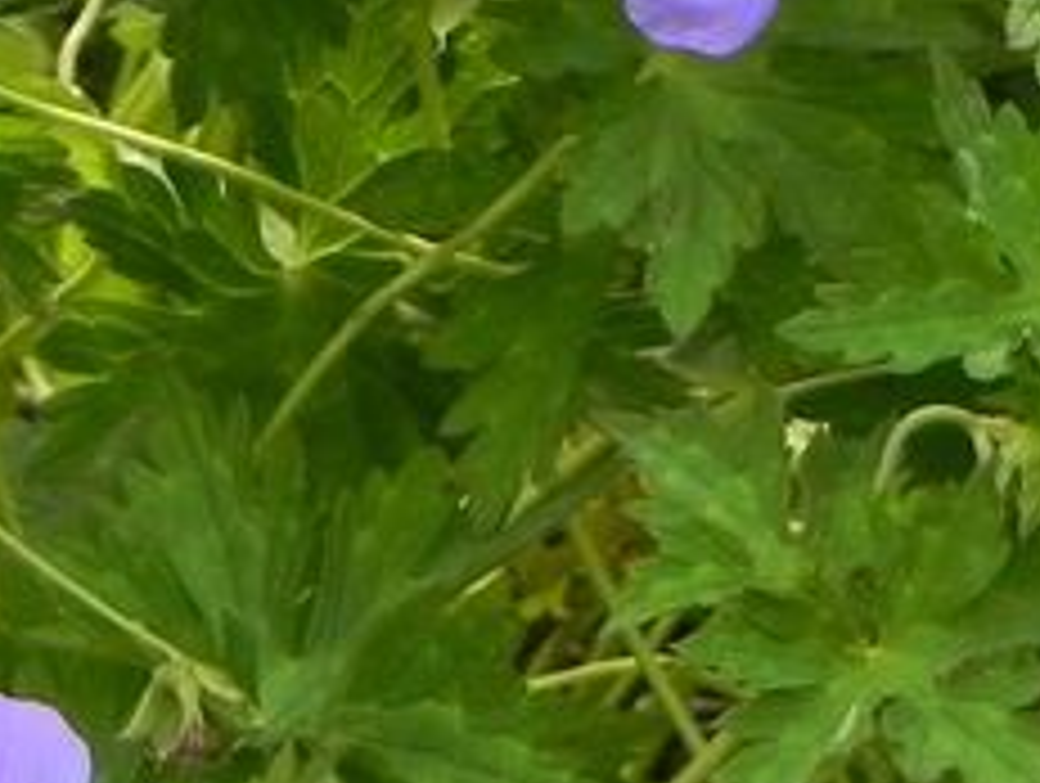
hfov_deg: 4.5
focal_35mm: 438
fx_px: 13180
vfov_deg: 3.4
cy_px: 1431
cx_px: -1069
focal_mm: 16.9
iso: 160
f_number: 4.5
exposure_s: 1/320
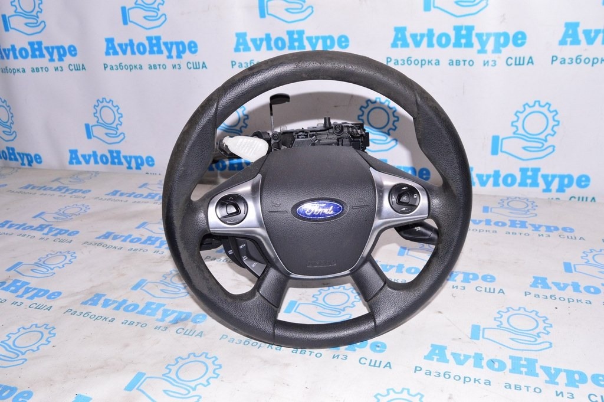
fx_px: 553
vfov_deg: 39.9
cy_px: 201
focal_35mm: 33
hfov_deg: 57.3
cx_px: 302
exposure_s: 1/200
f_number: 8
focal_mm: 22
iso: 1600
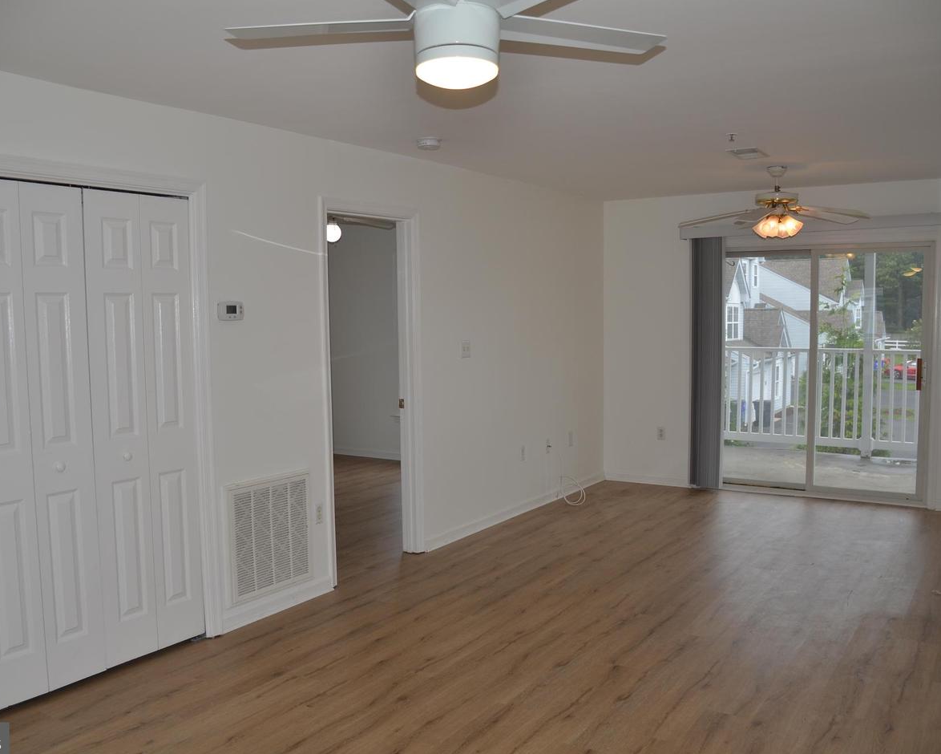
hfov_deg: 57.2
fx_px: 864
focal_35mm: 31
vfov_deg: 47.1
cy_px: 381
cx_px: 462
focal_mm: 18
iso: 125
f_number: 3.5
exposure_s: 1/250
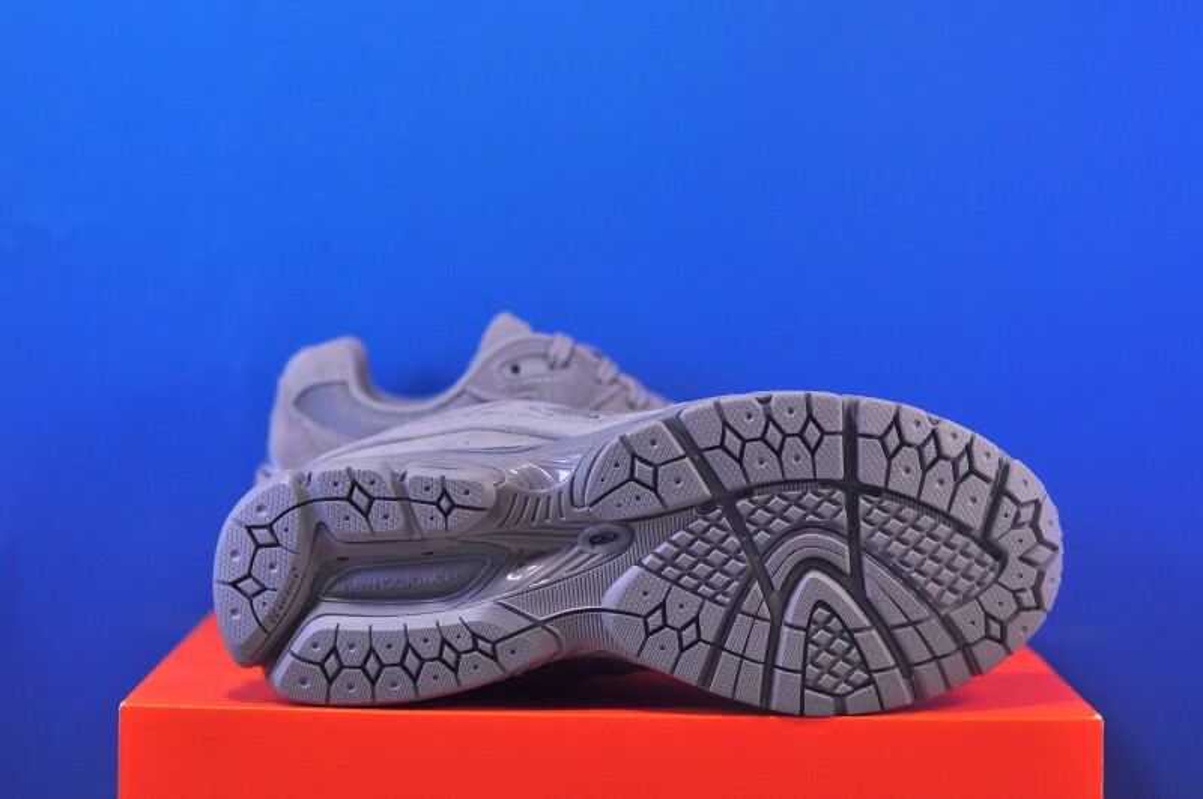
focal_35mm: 75
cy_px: 400
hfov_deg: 27.0
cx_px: 602
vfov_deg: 18.1
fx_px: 2503
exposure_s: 1/320
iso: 250
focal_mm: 50
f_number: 2.5
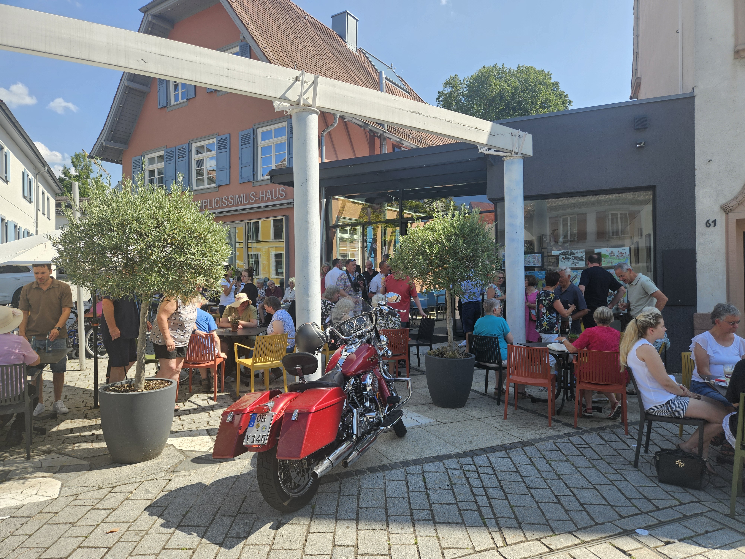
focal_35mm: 23
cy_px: 280
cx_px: 372
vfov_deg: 58.9
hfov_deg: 73.9
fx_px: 495
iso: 25
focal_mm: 5.4
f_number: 1.8
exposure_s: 1/659
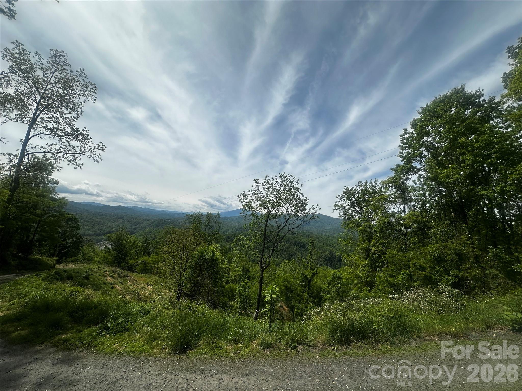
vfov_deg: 85.7
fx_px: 211
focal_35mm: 14
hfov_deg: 102.1
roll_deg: -4.8
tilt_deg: +7.9
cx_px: 261
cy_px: 196
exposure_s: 1/4651
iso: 50
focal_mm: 2.22
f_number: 2.2
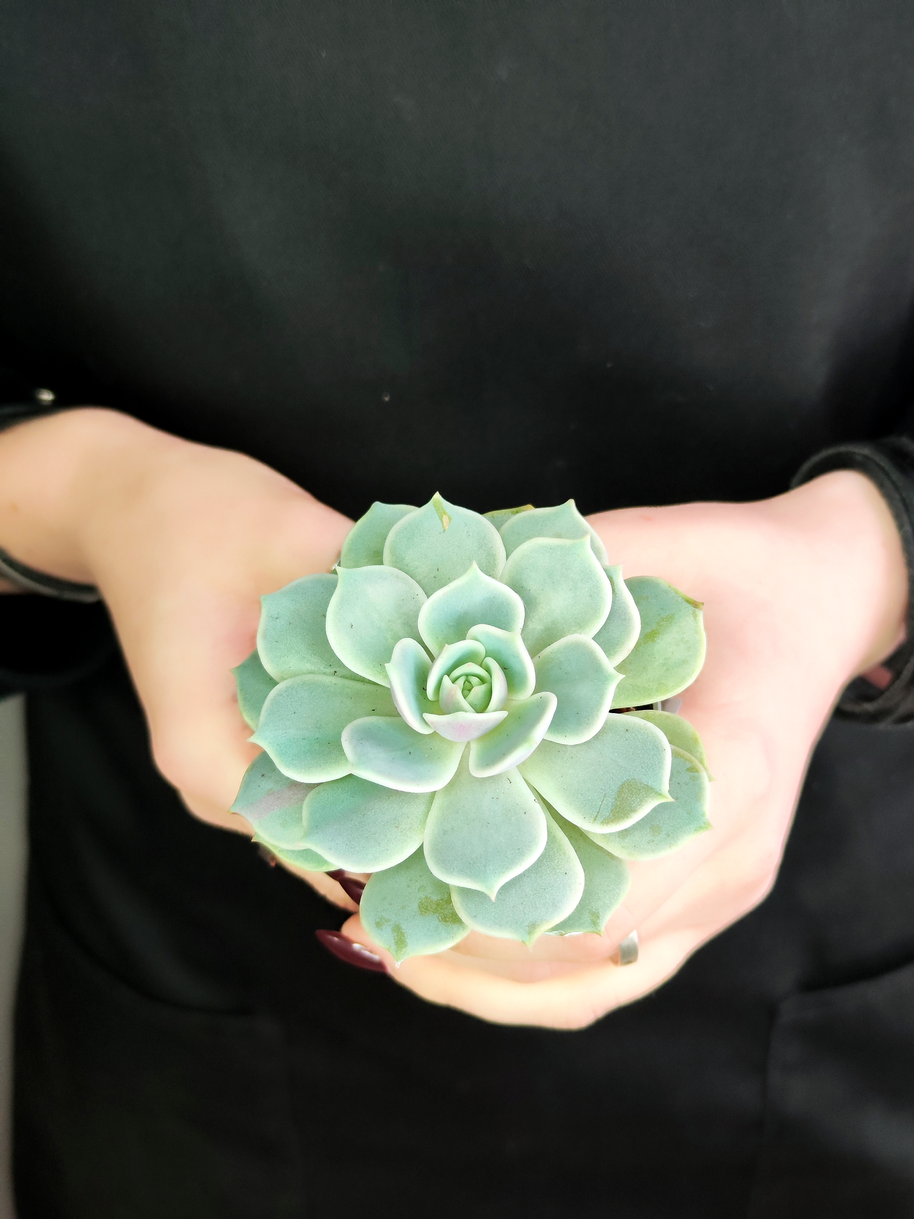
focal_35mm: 23
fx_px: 810
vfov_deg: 73.9
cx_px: 457
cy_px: 610
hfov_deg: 58.9
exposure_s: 1/87.6
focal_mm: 7.01
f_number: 1.69
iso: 939
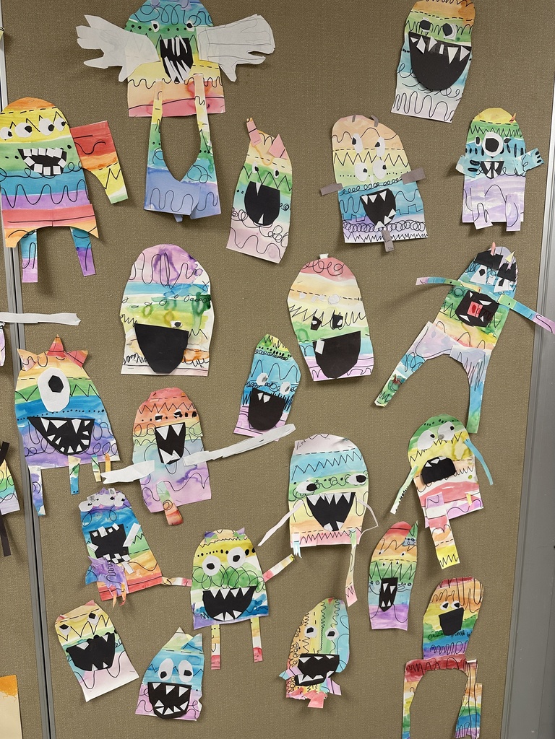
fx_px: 513
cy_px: 370
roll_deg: -0.5
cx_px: 278
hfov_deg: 56.8
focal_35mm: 24
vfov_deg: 71.6
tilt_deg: -8.4
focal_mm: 6.86
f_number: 1.78
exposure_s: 1/60
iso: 125
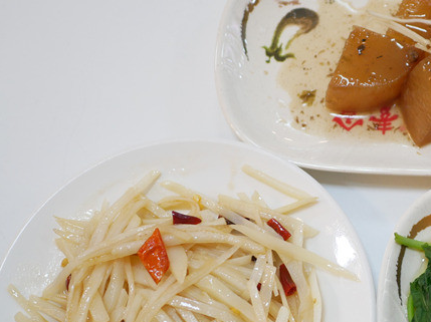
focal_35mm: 63
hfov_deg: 29.3
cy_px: 218
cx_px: 403
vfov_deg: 23.1
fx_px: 784
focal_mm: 15
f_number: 1.7
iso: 200
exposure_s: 1/80
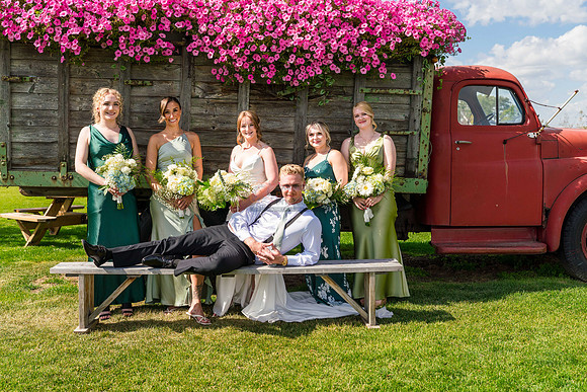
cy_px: 196
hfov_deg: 46.5
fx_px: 682
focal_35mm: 42
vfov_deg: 32.0
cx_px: 294
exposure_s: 1/2000
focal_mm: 39
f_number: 4.5
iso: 400
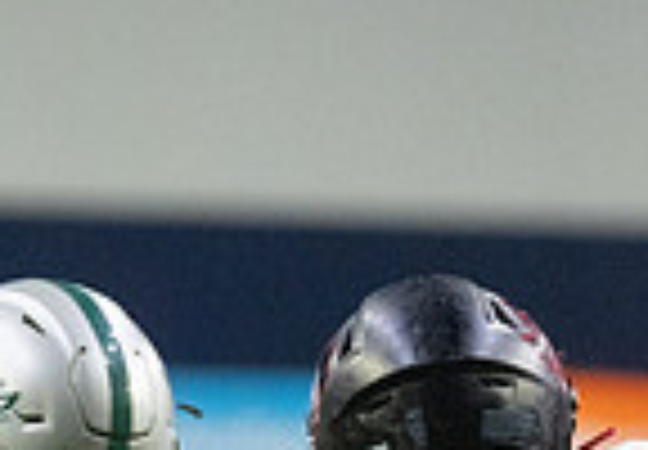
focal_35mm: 1007
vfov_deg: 1.4
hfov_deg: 2.0
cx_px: -329
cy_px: 846
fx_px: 18360
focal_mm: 179
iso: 6400
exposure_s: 1/1250
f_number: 2.8
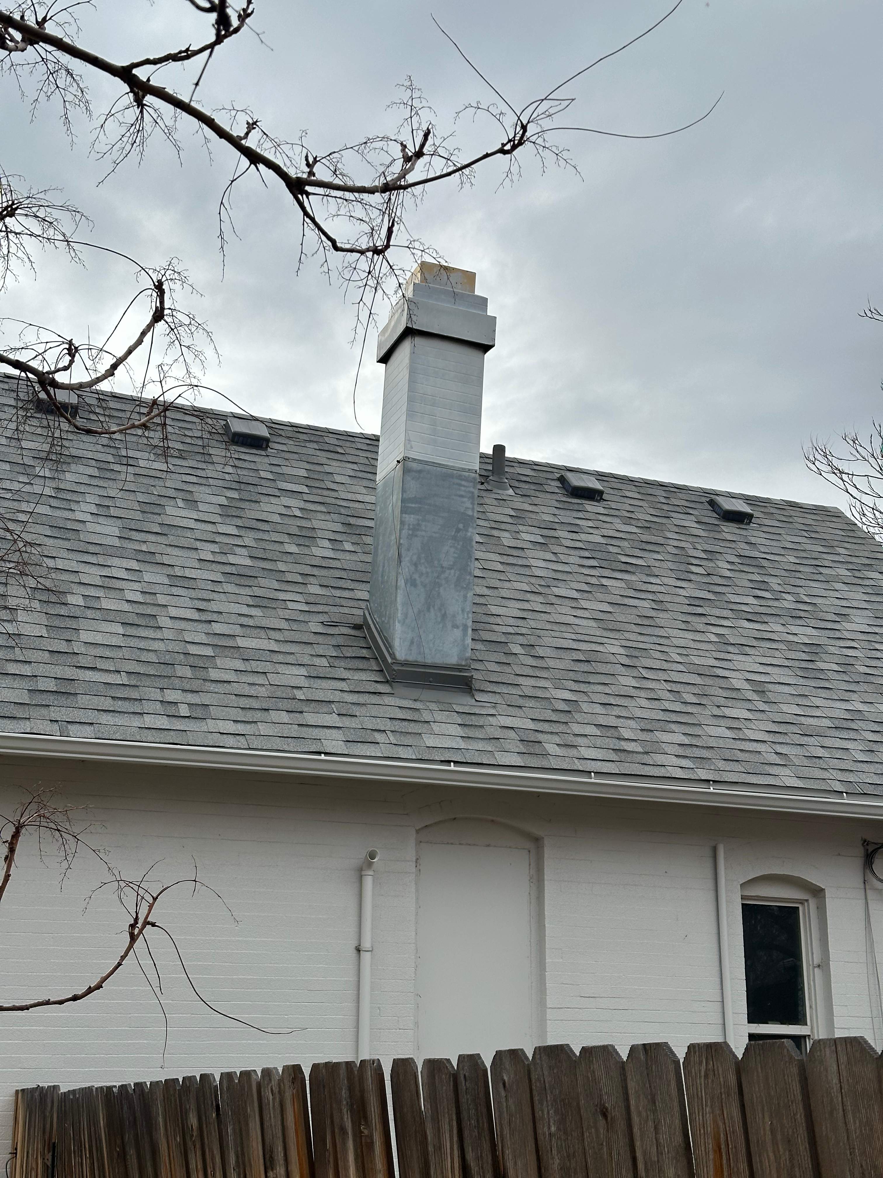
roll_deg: -0.6
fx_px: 1633
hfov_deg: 30.3
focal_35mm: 48
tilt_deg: +17.8
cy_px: 589
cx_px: 442
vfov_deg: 39.7
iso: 64
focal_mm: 6.86
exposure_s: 1/3731
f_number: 1.78
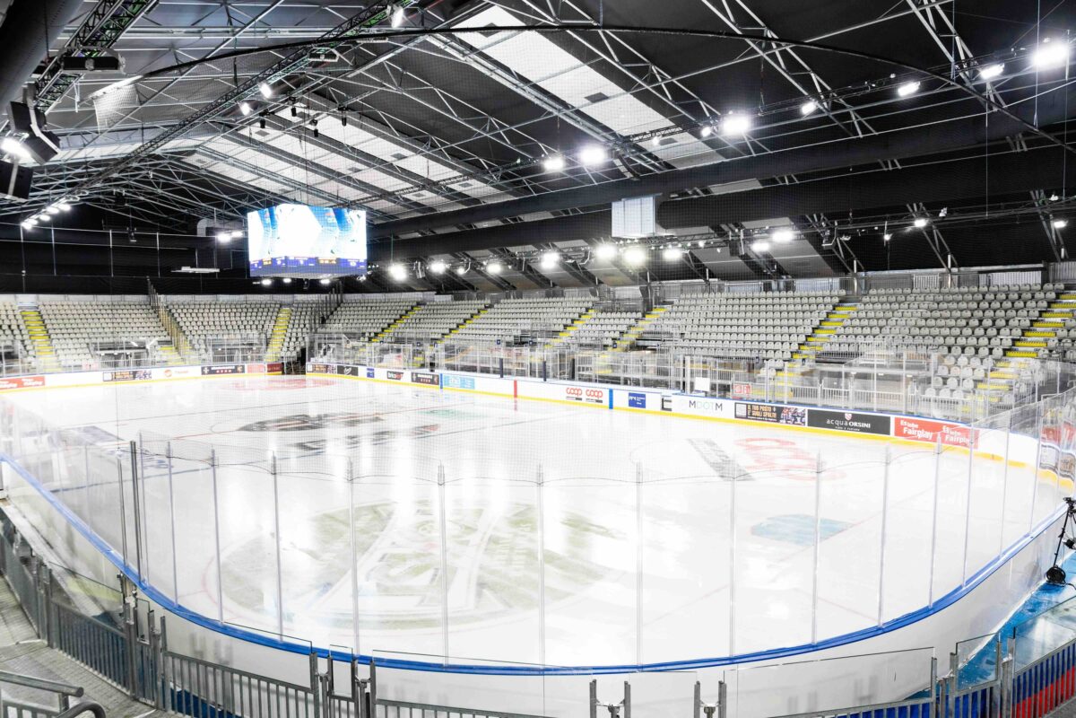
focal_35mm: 25
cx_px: 538
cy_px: 359
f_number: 7.1
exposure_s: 1/160
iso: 2500
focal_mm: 25
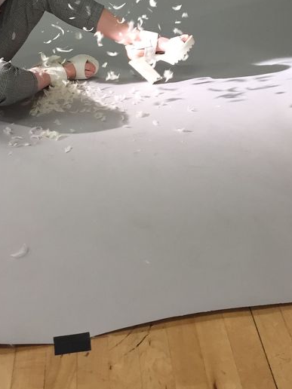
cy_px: 37
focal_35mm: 60
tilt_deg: -19.5
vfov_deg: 30.7
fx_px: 675
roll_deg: +1.4
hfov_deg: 24.3
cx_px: 200
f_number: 2.2
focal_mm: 4.15
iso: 32
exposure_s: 1/30
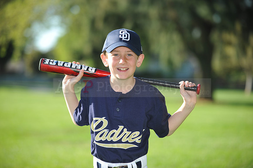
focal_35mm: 145
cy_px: 84
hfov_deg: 14.2
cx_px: 126
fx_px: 1018
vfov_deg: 9.5
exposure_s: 1/800
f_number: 4
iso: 200
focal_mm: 145
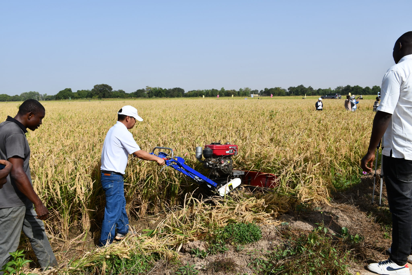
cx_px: 206
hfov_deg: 57.2
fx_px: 378
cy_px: 138
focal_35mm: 33
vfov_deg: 40.0
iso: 100
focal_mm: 22
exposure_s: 1/320
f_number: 9
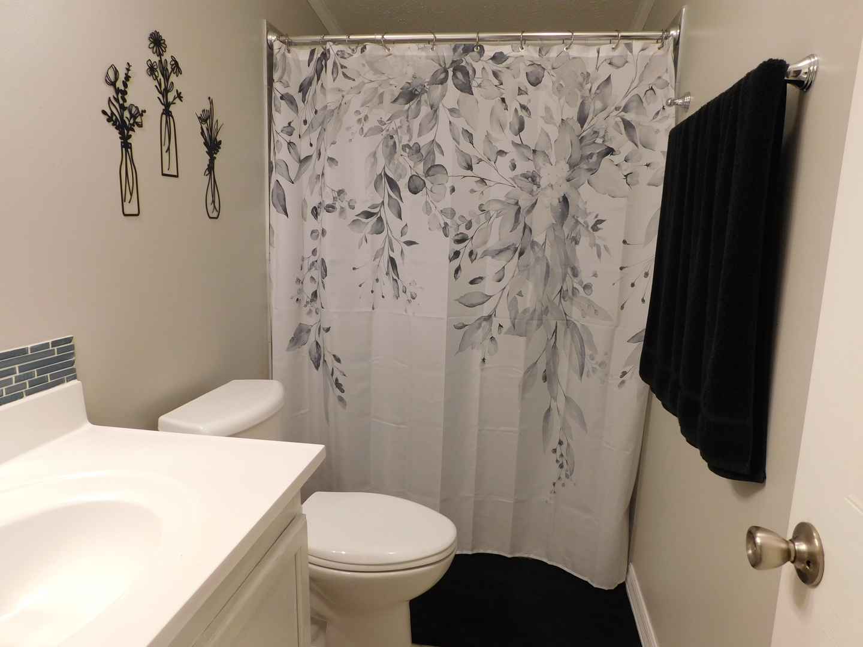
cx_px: 432
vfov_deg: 58.9
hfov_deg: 73.9
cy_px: 324
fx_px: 573
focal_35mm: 23
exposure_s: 1/30
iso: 125
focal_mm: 4
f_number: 3
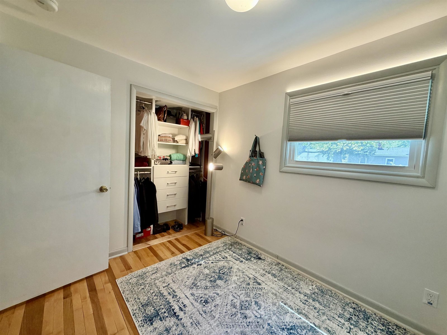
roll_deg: -2.8
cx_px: 224
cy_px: 168
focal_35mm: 14
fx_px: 181
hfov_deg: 102.1
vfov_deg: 85.7
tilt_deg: -3.0
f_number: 2.2
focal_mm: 2.22
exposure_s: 1/120
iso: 250
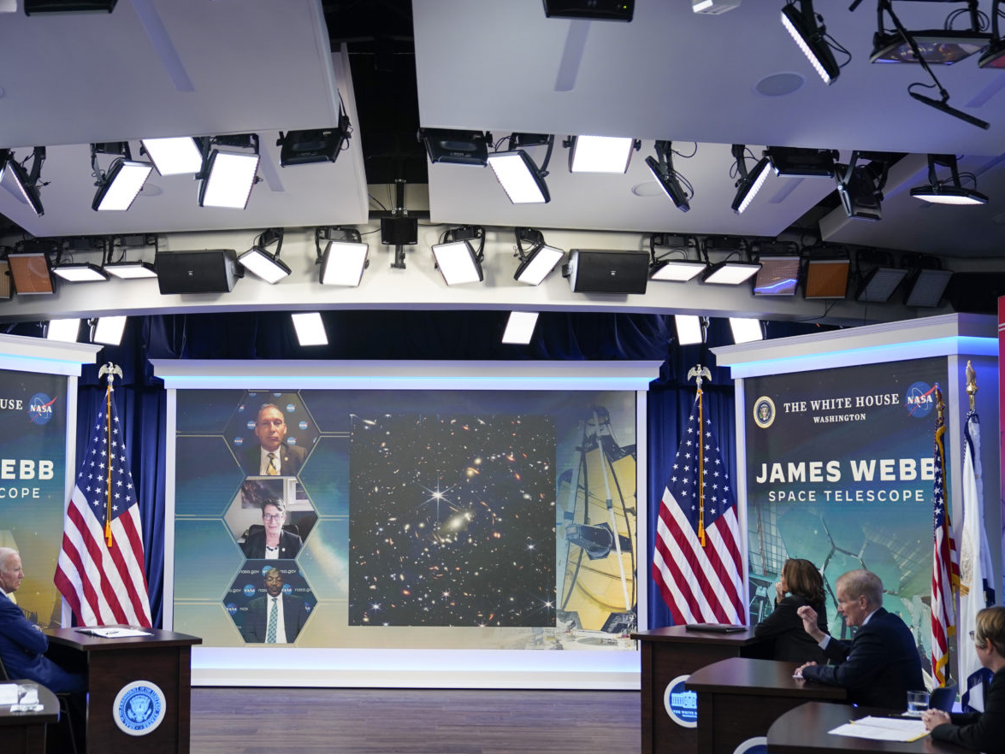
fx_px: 1423
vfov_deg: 29.7
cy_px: 403
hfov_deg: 38.8
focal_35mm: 49
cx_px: 421
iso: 1000
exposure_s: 1/250
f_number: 2.8
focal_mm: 39
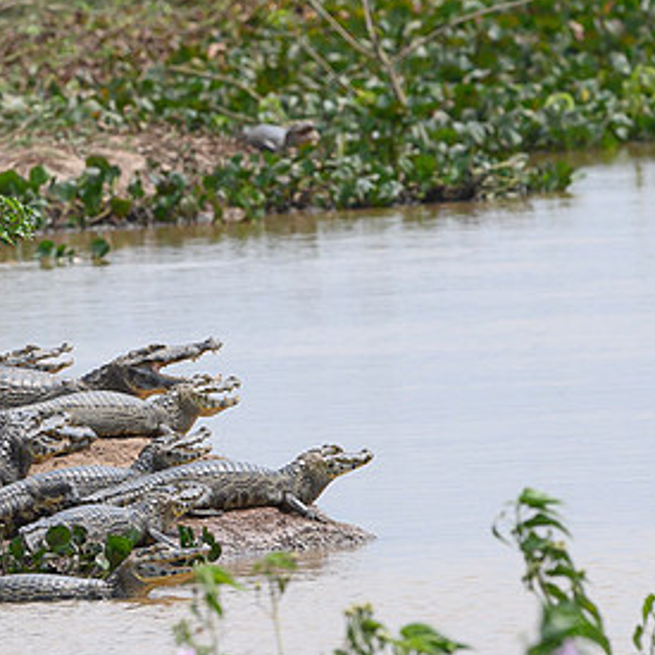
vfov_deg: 2.0
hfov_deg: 2.0
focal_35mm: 895
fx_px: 19160
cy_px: 293
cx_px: 64
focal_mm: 500
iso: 800
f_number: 10
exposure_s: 1/640
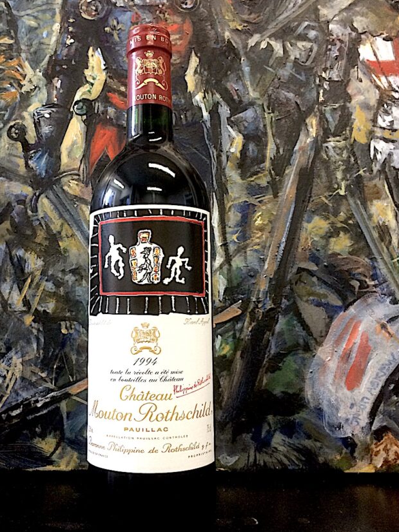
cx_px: 154
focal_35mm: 36
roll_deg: +3.5
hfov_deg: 39.4
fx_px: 553
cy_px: 257
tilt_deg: +6.6
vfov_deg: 51.3
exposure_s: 1/33
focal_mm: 4.15
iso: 80
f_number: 2.2
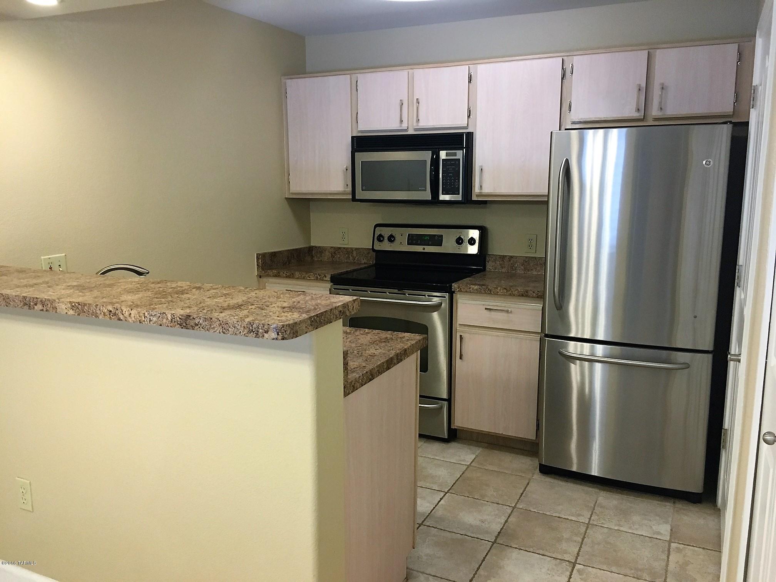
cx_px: 388
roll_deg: +0.8
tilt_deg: -10.1
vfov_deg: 48.2
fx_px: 650
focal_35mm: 29
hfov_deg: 61.7
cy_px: 291
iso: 125
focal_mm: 4.15
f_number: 2.2
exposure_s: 1/30
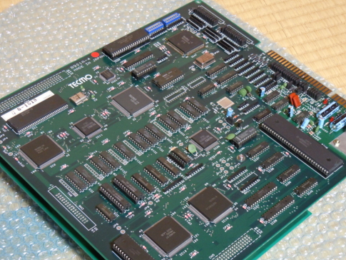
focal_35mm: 73
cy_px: 149
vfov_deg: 20.2
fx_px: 730
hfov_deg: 26.7
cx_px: 175
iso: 400
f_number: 4
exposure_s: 1/4
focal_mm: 10.6
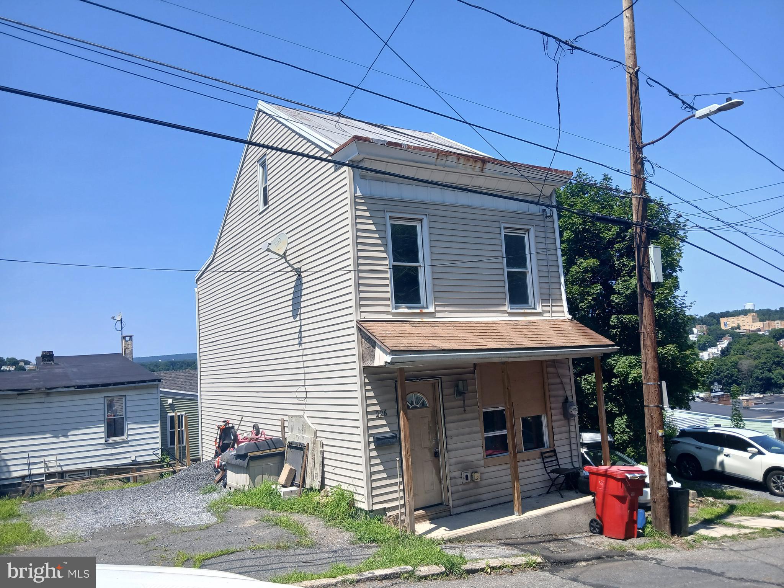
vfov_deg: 53.1
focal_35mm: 26
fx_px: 589
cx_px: 392
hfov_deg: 67.3
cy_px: 294
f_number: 1.8
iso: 20
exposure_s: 1/573
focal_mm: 3.98
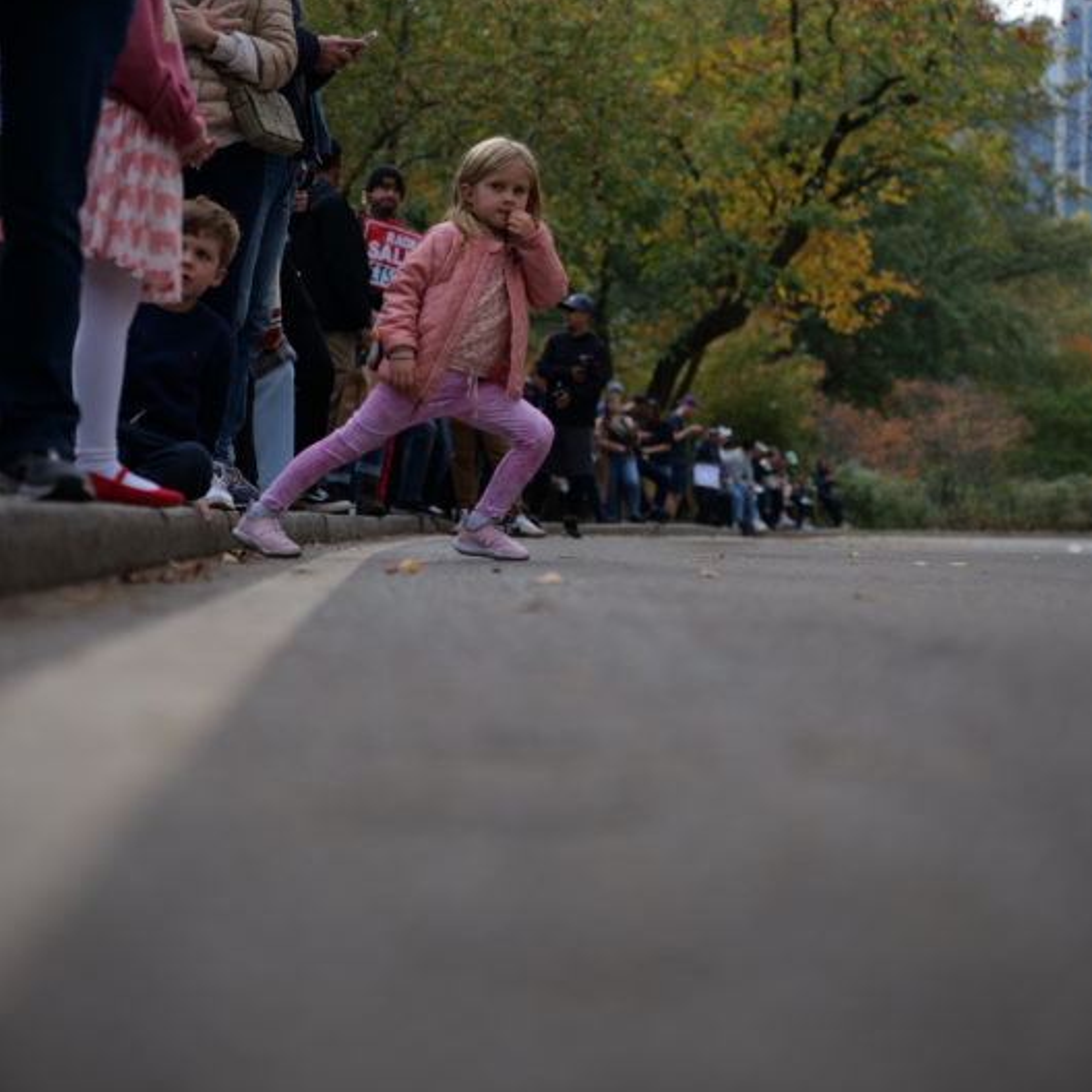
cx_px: 549
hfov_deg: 20.4
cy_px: 352
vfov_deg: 20.3
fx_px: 3034
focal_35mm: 85
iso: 160
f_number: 2.8
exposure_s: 1/1000
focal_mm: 66
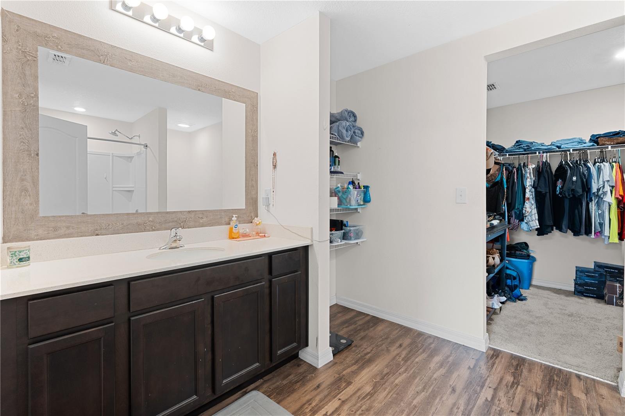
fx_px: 278
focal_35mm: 16
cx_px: 312
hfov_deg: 96.7
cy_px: 208
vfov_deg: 73.7
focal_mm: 16
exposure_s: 2.5
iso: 200
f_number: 8
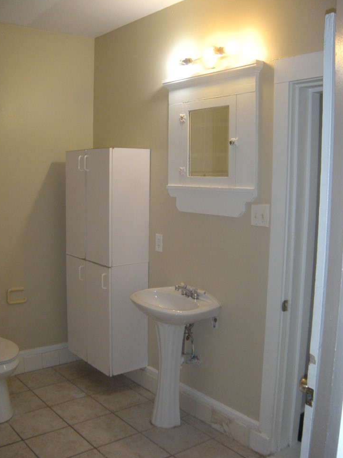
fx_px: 489
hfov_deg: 38.6
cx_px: 167
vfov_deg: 50.2
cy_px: 228
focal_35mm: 37
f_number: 3.8
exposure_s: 1/52
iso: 200
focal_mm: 5.9
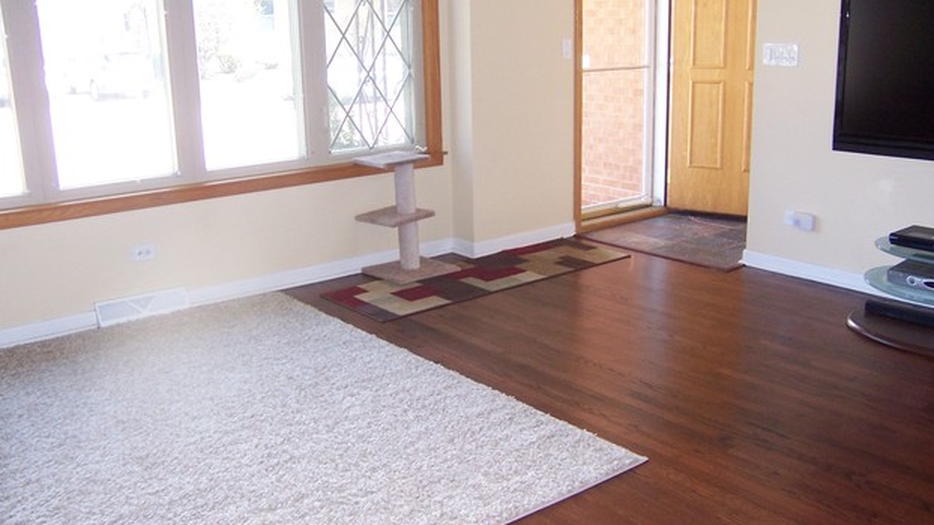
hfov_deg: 54.0
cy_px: 249
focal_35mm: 37
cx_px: 459
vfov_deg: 32.0
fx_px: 916
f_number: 2.8
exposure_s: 1/90
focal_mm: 5.5
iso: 140
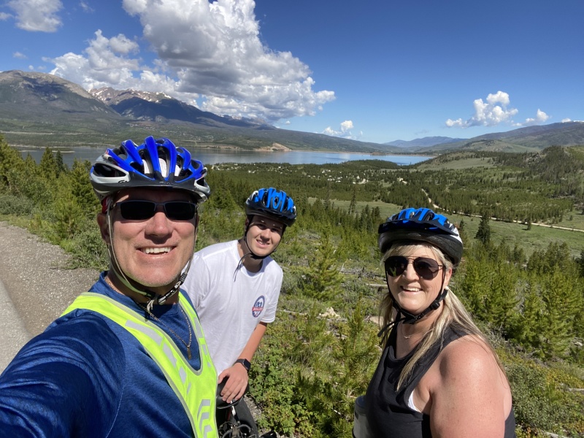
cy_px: 219
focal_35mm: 23
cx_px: 292
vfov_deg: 58.9
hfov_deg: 73.9
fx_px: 388
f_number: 2.2
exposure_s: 1/1000
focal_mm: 2.71
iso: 25
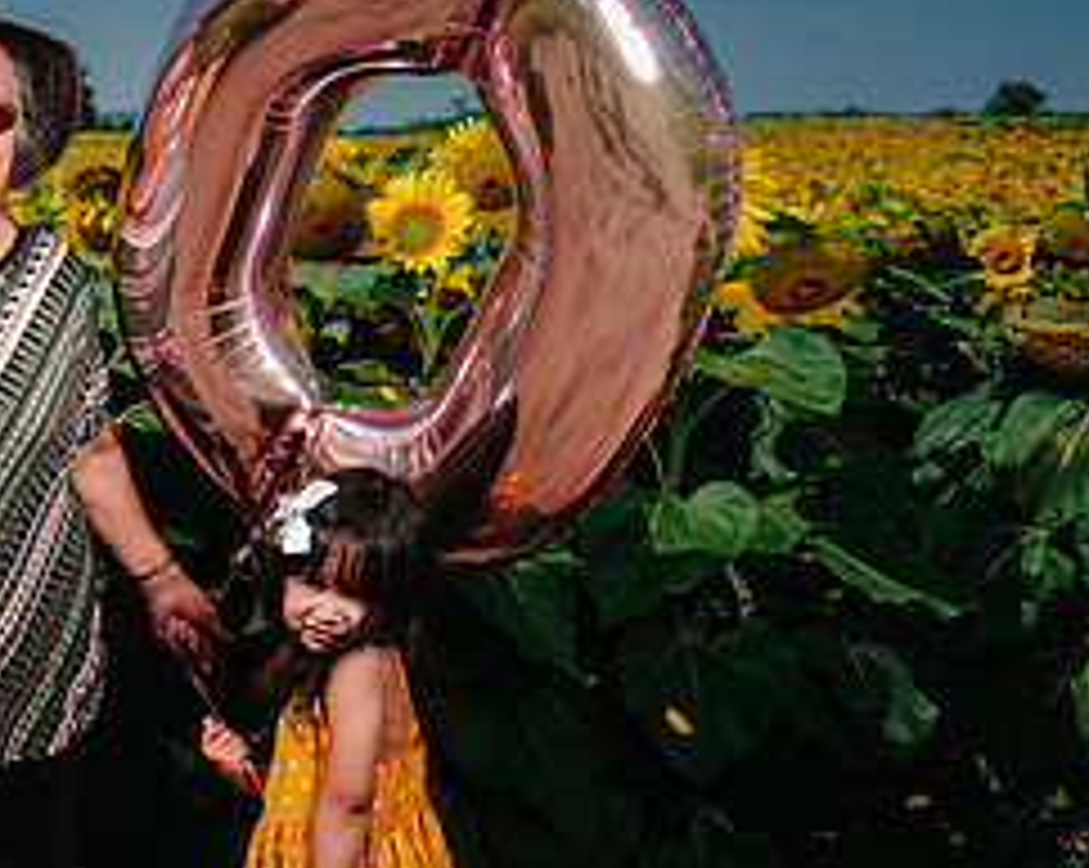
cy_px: 524
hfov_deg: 25.5
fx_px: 2189
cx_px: -158
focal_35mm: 68
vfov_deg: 22.4
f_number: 7.1
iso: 50
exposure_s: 1/125
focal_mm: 36.2
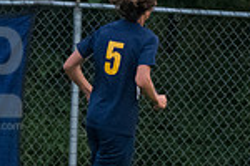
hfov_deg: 0.9
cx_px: -28
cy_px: 73
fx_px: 16061
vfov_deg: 0.6
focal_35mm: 2313
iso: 3200
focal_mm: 400
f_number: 5.6
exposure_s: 1/2000
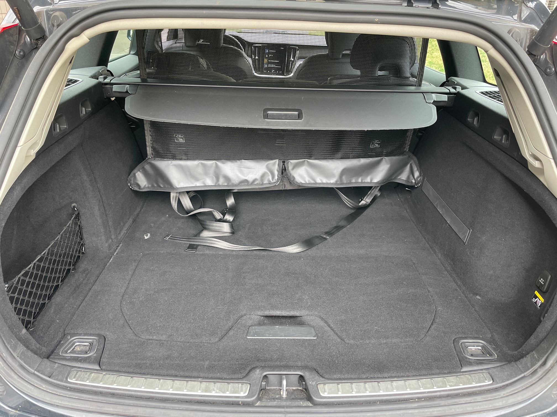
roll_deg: -1.2
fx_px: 418
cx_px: 278
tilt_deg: -24.6
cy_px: 208
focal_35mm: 26
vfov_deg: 53.1
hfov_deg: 67.3
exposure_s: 1/121
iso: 80
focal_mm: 4.2
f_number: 1.6
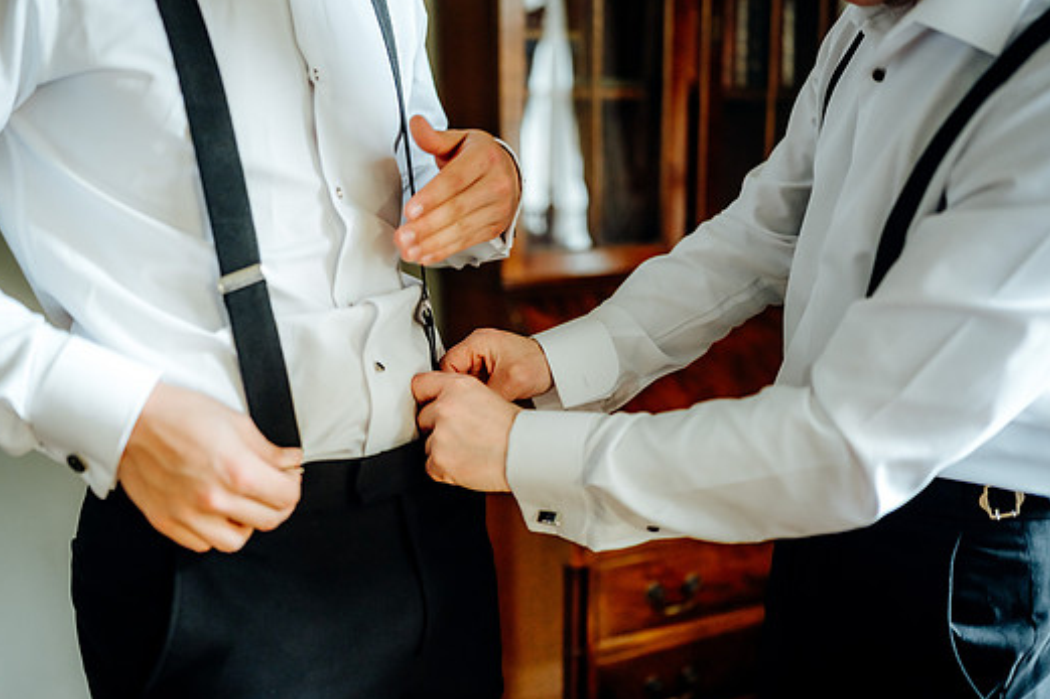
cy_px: 374
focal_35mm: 39
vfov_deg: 34.2
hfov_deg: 49.5
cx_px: 476
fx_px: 1137
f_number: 1.4
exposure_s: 1/200
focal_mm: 35
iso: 640
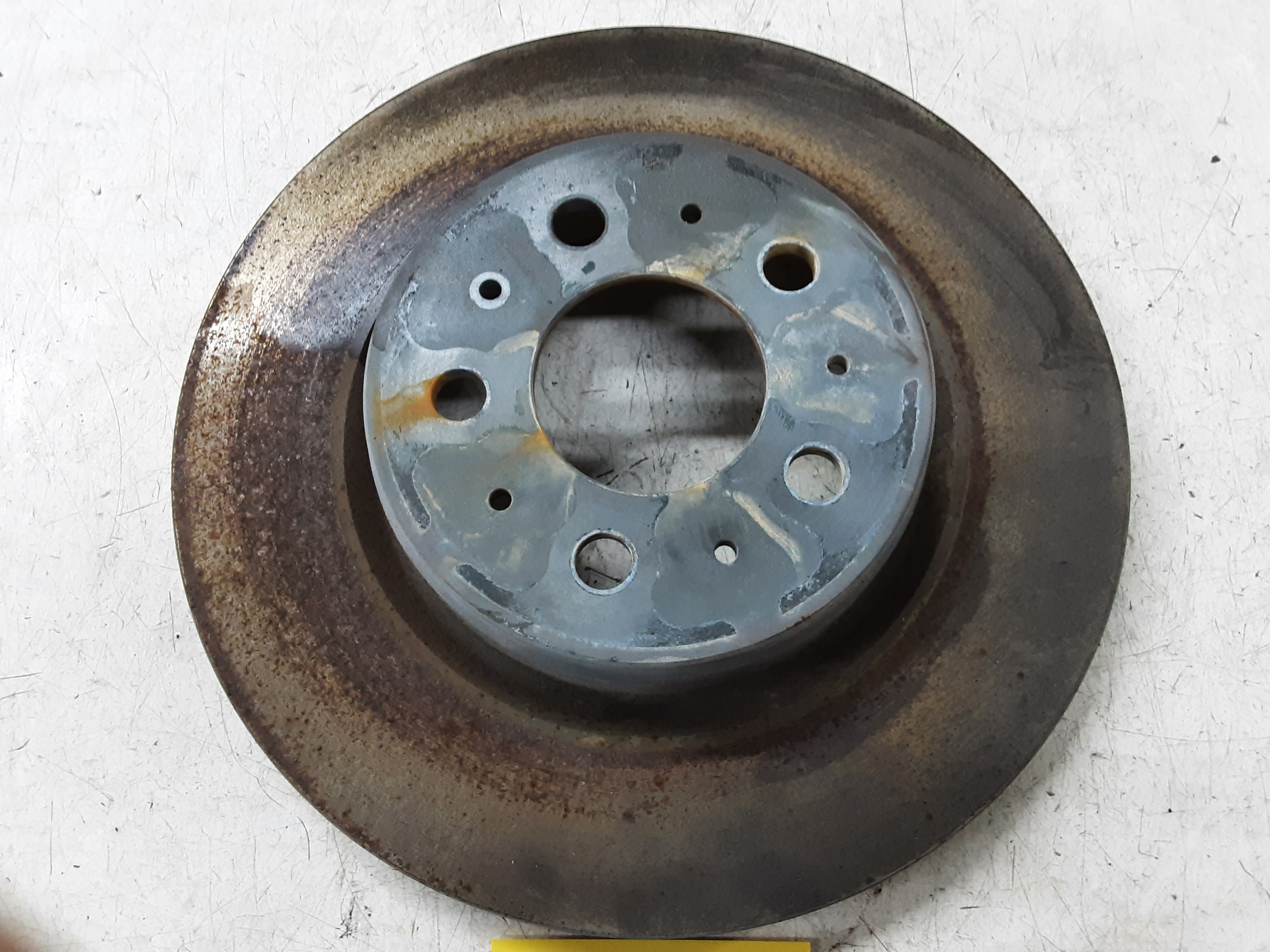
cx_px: 635
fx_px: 991
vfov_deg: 51.4
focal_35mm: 27
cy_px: 476
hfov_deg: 65.3
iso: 160
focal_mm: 2.91
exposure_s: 1/50
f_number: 1.9
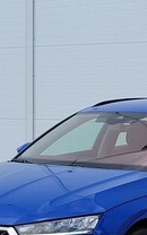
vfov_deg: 27.5
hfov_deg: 17.7
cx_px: 116
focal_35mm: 73
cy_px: 197
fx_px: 468
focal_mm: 5.4
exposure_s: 1/1041
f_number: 1.8
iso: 40
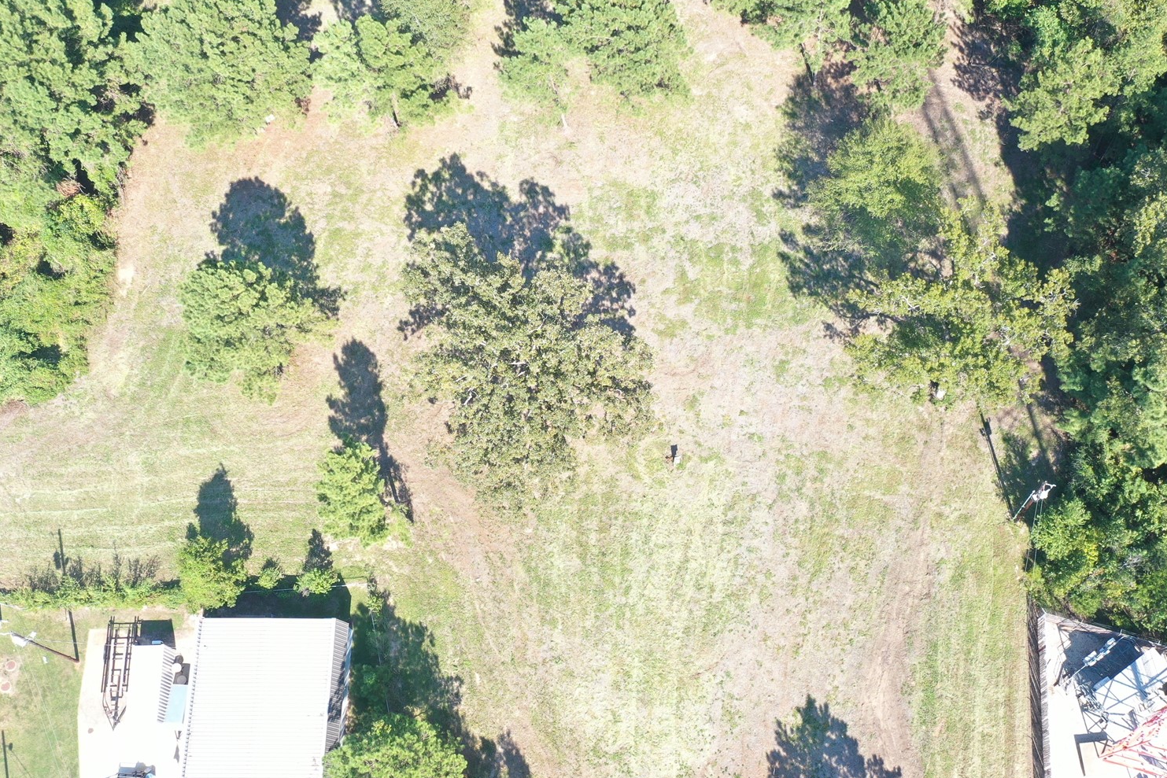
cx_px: 690
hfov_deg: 47.2
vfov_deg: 32.4
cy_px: 514
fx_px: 1329
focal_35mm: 41
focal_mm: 10.26
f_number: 4.5
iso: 100
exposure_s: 1/160
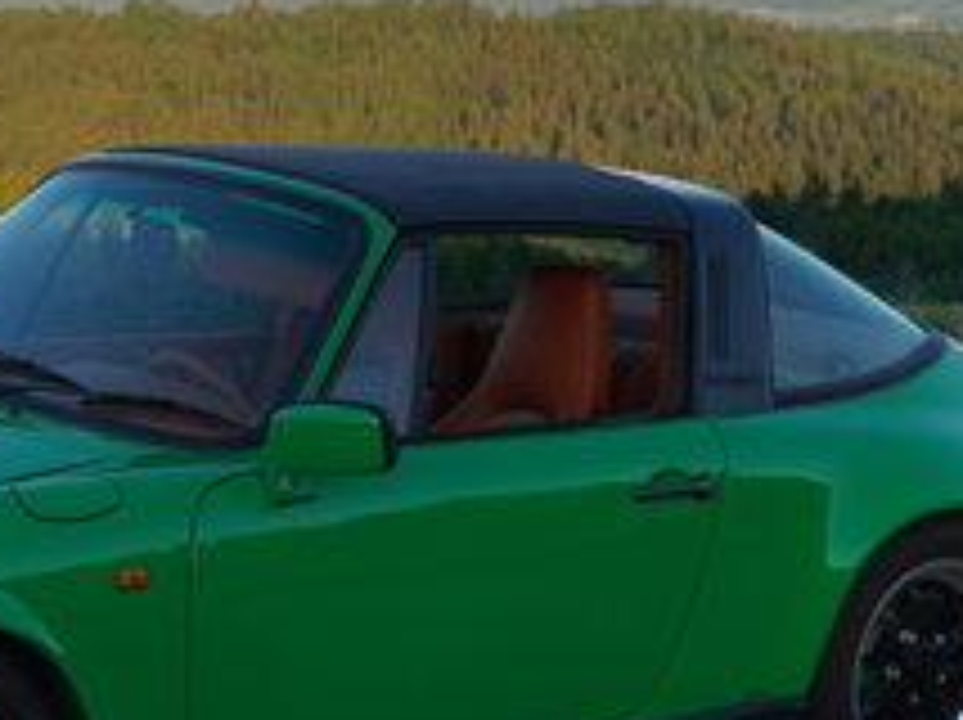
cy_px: 378
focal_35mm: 114
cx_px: 146
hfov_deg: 17.1
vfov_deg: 13.0
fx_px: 3168
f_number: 5.6
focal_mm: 33
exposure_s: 1/250
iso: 100
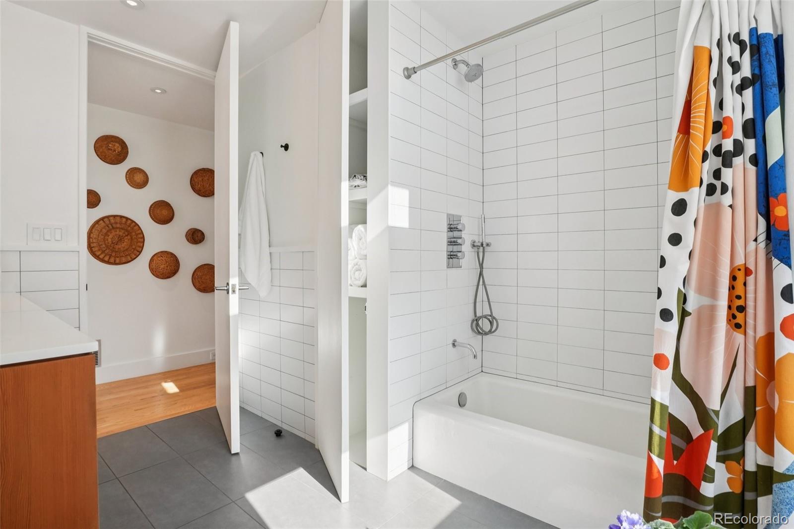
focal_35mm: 16
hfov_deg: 95.0
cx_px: 397
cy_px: 264
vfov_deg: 72.0
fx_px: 364
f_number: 8
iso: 125
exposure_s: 1/30
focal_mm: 11
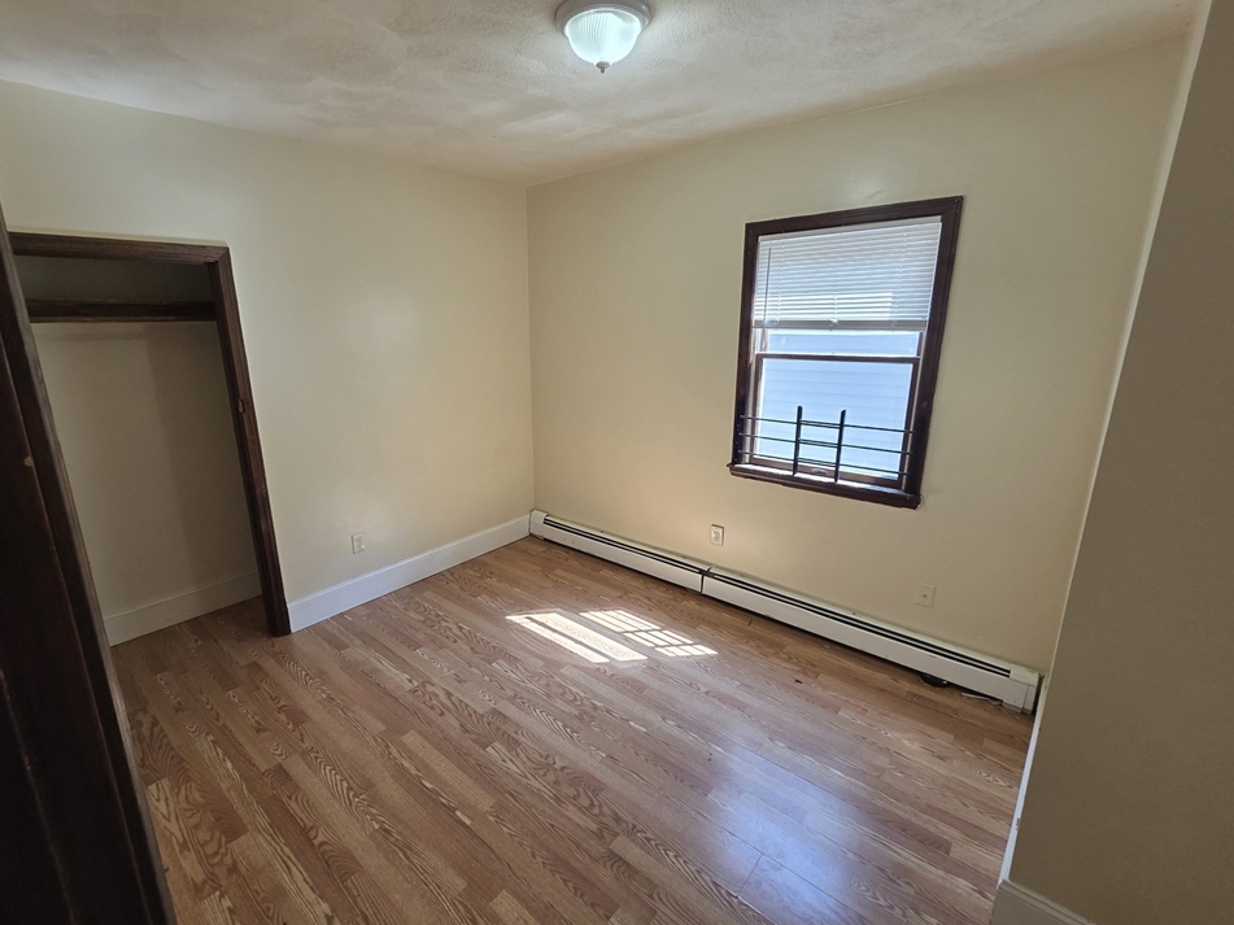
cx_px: 572
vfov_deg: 85.7
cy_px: 462
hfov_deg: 101.9
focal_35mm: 14
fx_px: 499
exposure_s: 1/120
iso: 125
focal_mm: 2.2
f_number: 2.2
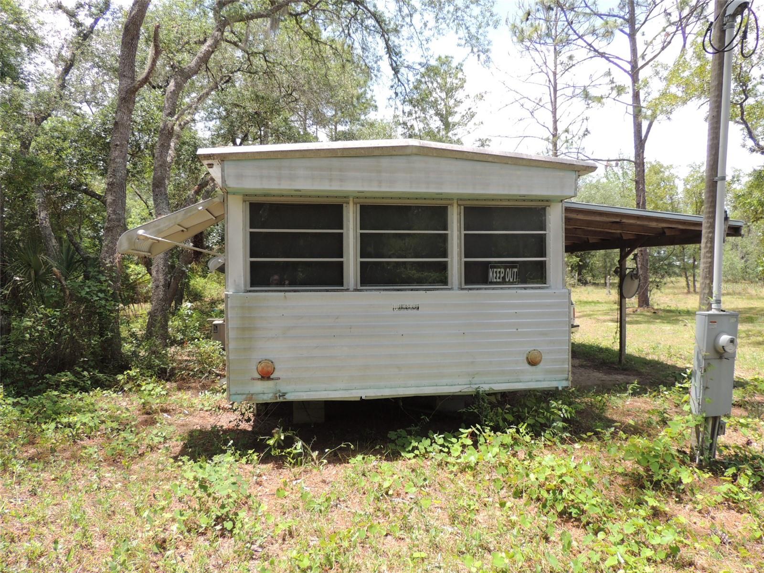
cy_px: 286
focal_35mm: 24
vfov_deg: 56.8
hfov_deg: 71.6
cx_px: 382
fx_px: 530
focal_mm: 4.3
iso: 100
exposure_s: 1/400
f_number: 3
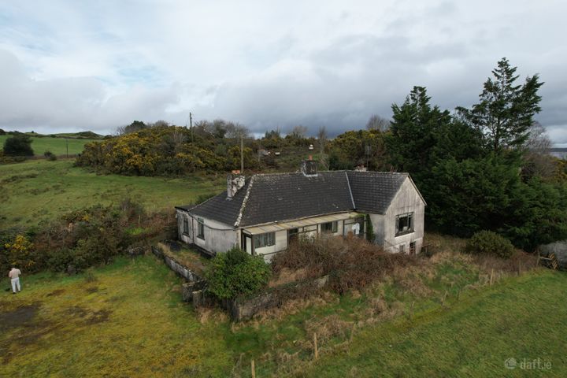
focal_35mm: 22
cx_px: 284
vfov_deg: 57.2
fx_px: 346
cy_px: 189
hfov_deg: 78.6
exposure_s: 1/1250
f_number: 2.8
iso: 110
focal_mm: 8.38
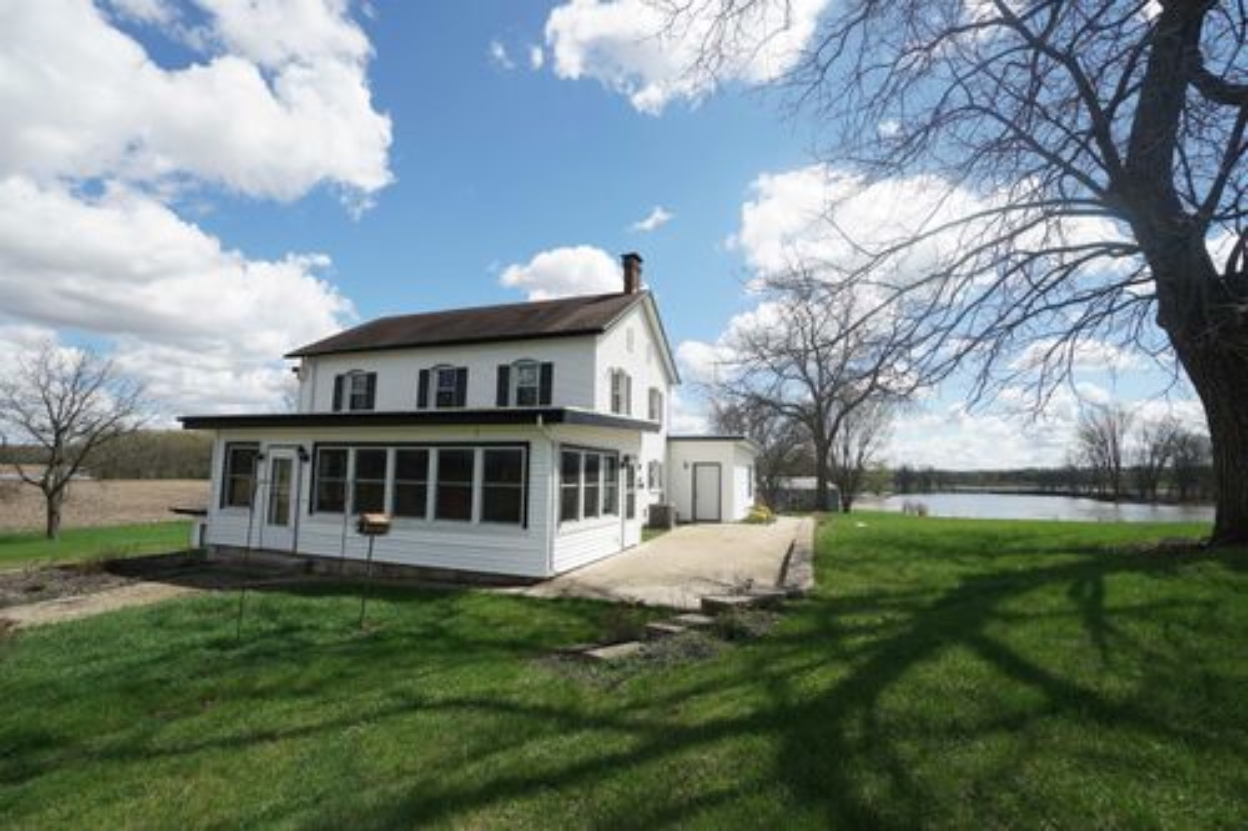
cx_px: 624
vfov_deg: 77.3
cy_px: 416
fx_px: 520
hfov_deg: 100.4
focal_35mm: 15
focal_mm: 10
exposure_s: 1/250
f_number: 8
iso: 100
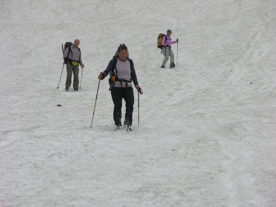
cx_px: 138
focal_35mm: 280
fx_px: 2232
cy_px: 104
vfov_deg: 5.3
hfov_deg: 7.1
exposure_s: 1/243
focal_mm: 71.2
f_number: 5.9
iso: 50
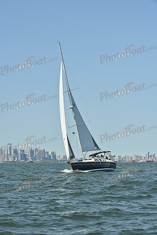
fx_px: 536
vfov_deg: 24.8
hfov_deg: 16.7
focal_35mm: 82
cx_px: 78
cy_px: 118
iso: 320
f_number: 9
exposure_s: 1/1250
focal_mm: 82
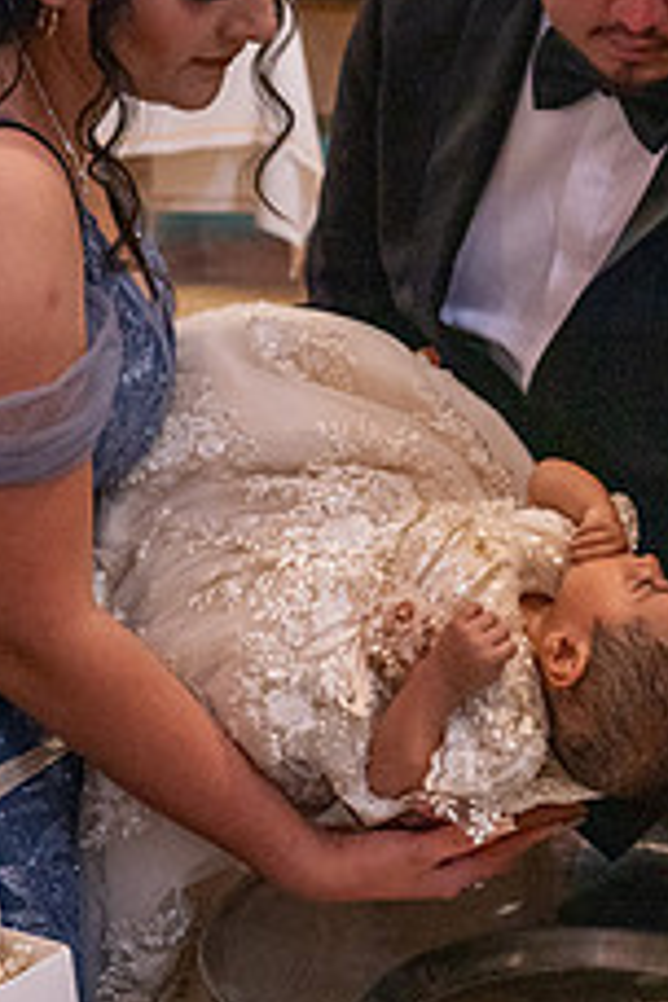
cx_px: 712
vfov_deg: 22.9
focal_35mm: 89
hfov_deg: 15.0
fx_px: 2477
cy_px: 433
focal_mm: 35
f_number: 5
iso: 2500
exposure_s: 1/100
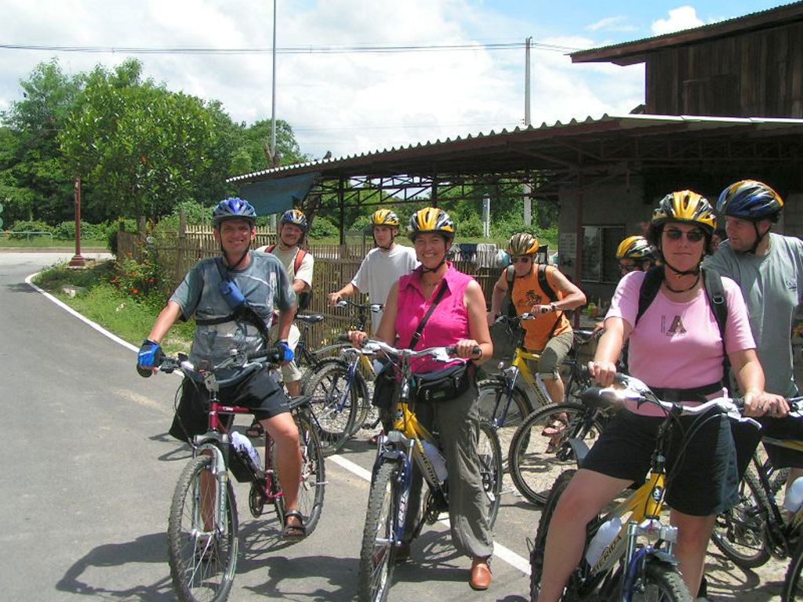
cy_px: 301
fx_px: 881
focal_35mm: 38
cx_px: 402
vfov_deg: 37.7
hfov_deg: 49.0
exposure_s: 1/400
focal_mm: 5.8
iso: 50
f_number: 5.6
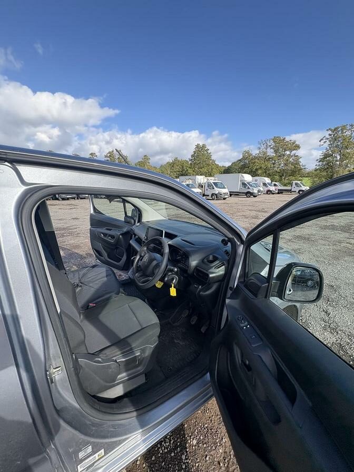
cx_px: 177
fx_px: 191
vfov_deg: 102.1
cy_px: 236
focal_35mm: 14
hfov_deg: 85.7
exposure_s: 1/498
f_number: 2.2
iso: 64
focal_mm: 2.22
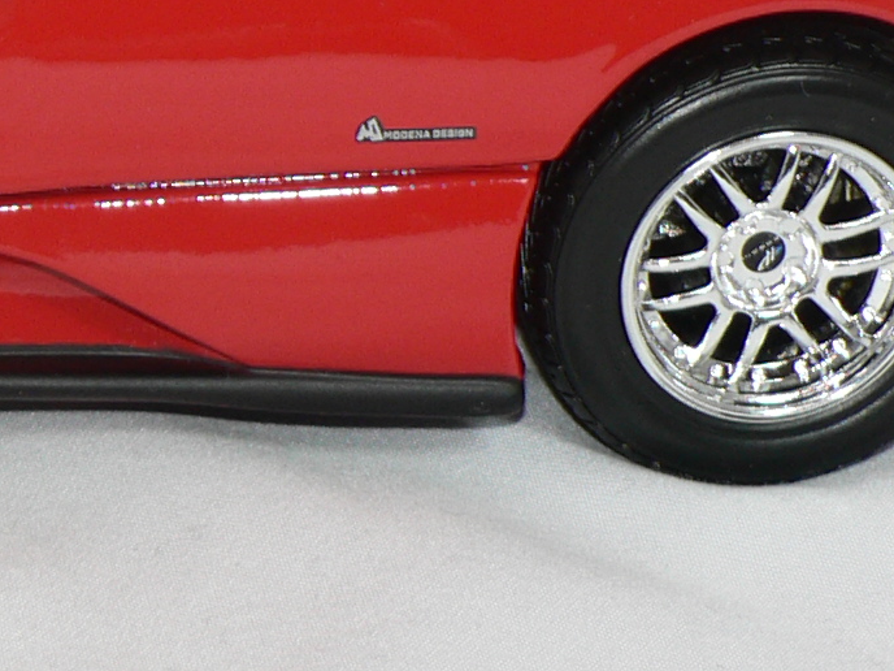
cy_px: -77
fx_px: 6534
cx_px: -382
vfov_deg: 5.9
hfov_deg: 7.7
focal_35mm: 253
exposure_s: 1/60
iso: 80
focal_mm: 11.4
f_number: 3.2
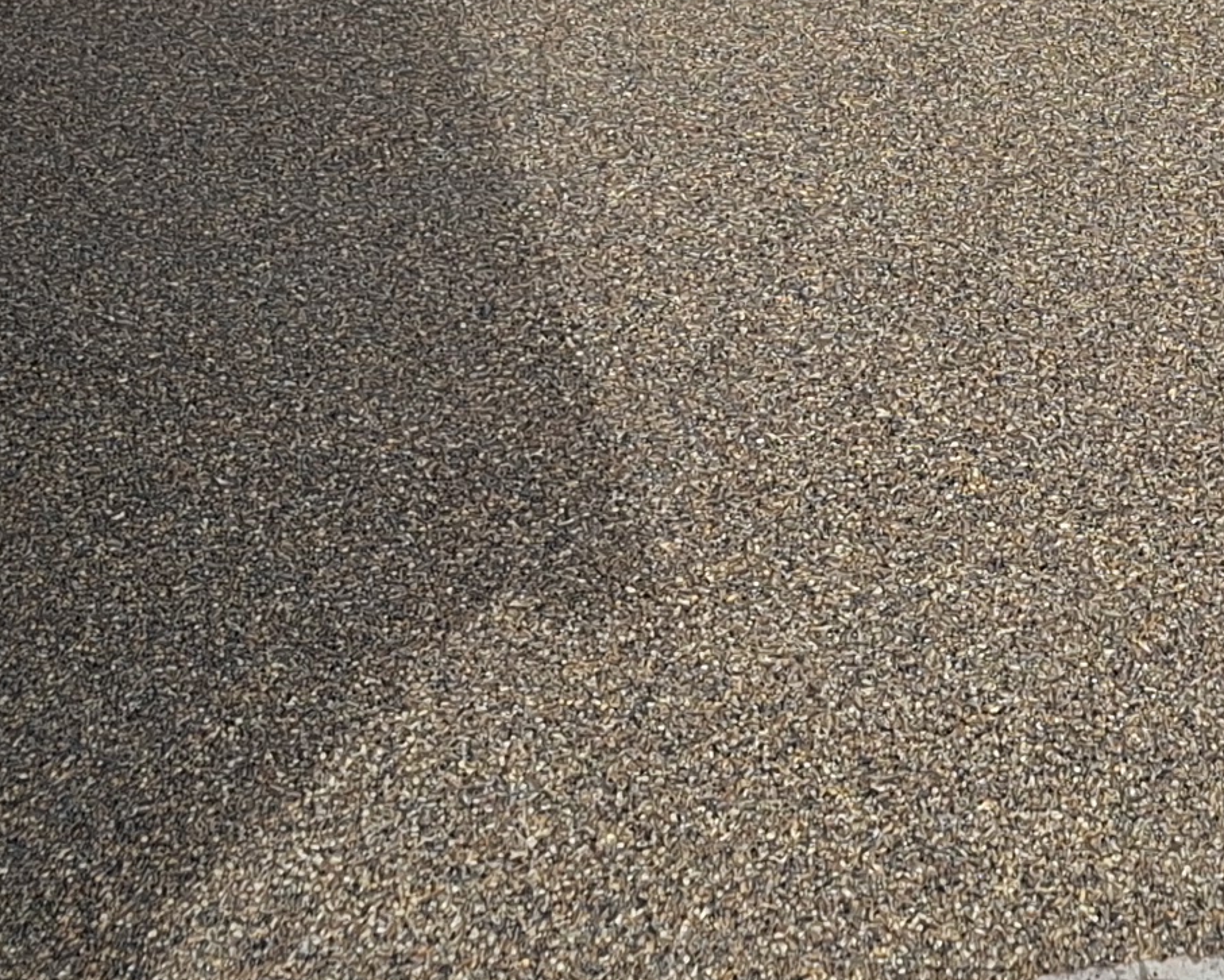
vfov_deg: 14.6
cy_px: -433
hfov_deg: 18.9
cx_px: 1158
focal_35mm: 99
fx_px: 3587
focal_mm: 5.54
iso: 50
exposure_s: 1/1222
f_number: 1.8
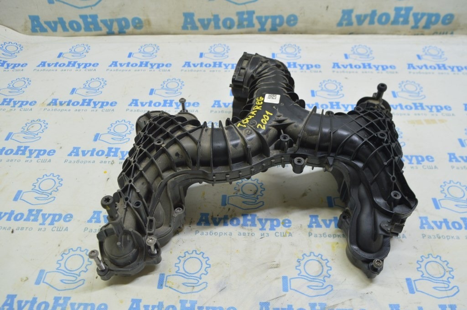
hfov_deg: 59.5
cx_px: 234
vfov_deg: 41.6
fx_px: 408
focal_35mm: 32
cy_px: 155
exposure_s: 1/20
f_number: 5.6
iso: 400
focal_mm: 21
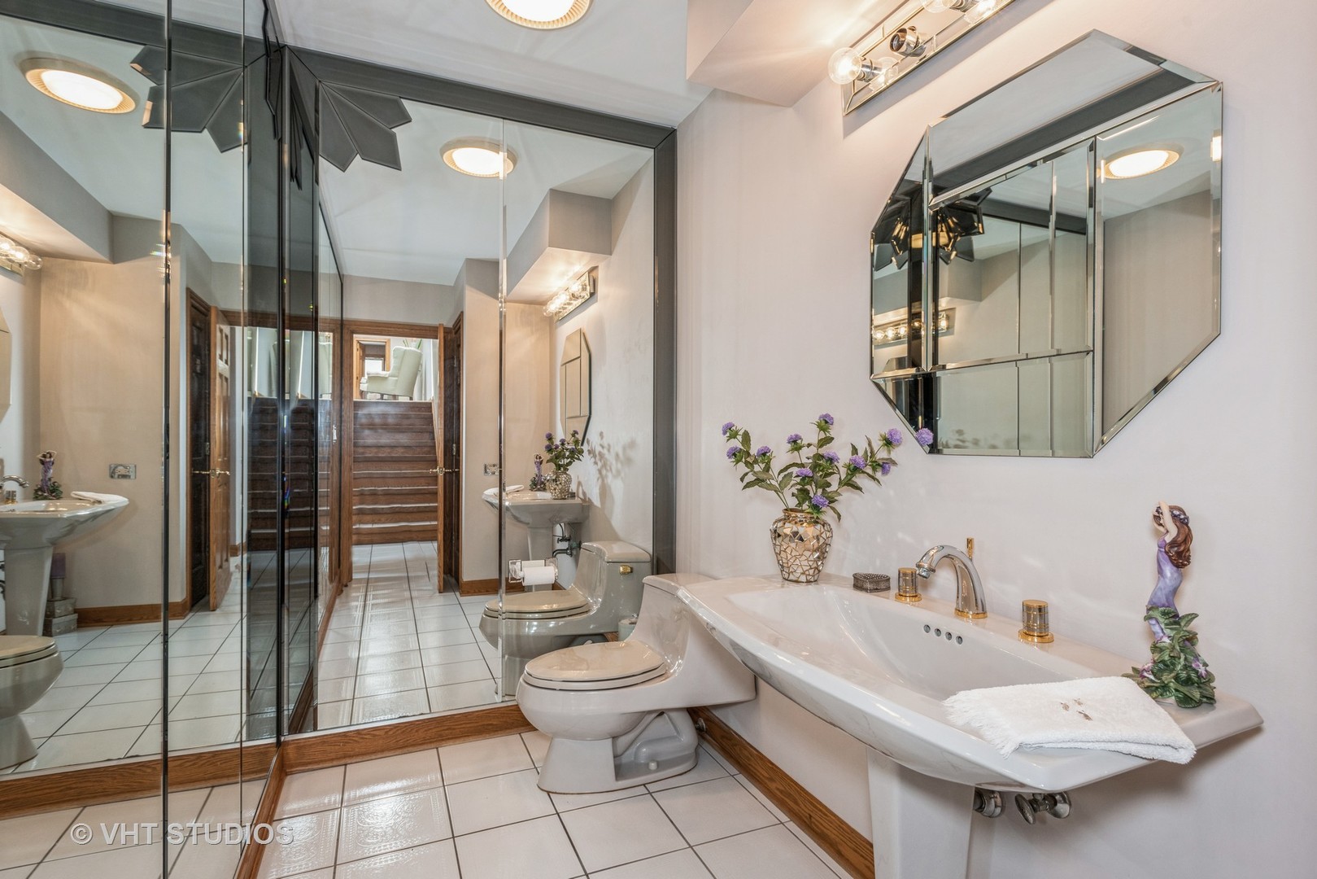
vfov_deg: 64.6
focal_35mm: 19
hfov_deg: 86.9
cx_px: 658
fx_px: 695
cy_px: 440
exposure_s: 1/10
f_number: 8
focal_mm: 19
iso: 400
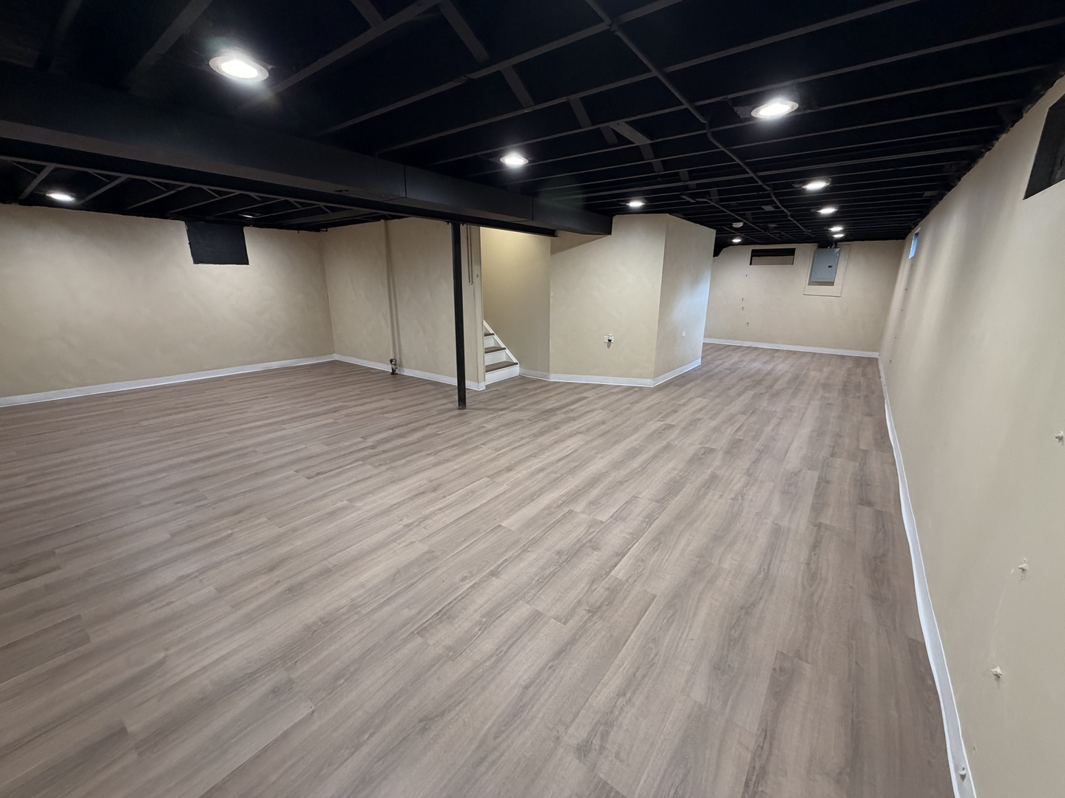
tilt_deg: -16.1
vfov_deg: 85.7
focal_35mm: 14
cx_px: 532
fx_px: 431
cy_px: 399
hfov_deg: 102.1
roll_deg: -0.1
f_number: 2.2
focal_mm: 2.22
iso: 320
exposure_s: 1/60
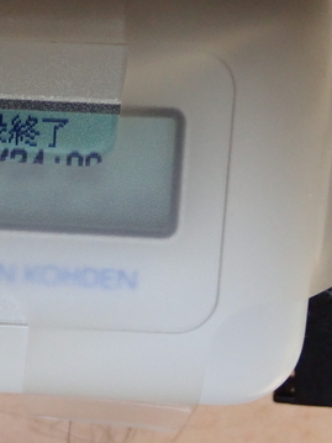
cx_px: -17
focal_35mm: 102
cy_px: 189
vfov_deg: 19.3
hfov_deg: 14.2
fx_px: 1305
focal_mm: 11.01
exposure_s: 1/60
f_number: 3.6
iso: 1000
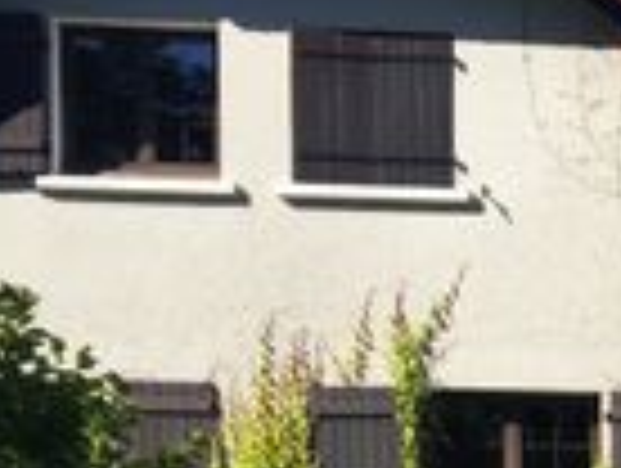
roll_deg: +0.4
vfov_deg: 11.3
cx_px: 1080
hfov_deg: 14.0
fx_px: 2264
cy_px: 706
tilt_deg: -1.4
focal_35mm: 126
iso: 25
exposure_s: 1/1282
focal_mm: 4.15
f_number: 2.2
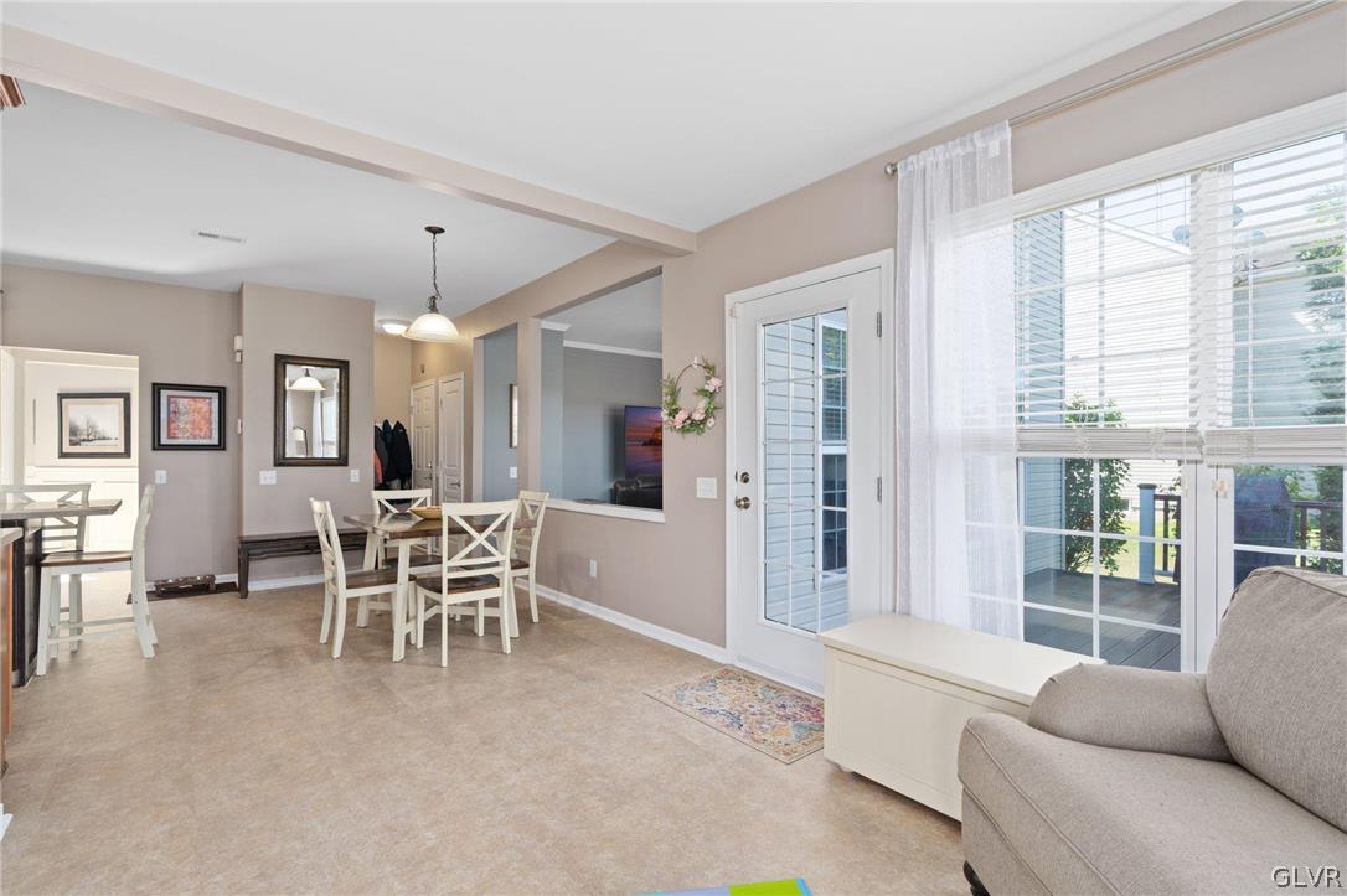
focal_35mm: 16
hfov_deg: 96.8
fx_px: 598
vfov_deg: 73.7
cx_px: 674
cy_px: 448
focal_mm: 16
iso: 320
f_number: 7.1
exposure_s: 1/5
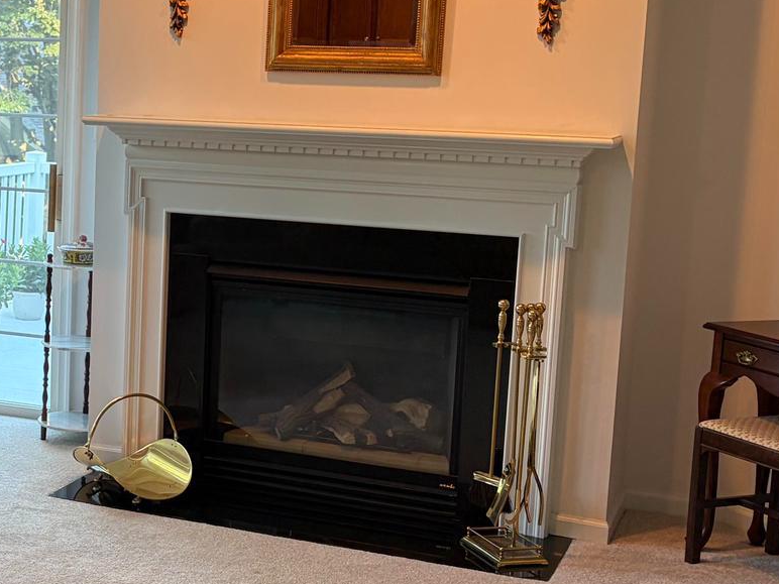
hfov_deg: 27.1
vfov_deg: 21.3
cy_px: 283
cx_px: 67
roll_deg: -1.4
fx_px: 1553
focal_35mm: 69
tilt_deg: -7.8
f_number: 1.6
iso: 80
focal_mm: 5.96
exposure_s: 1/60
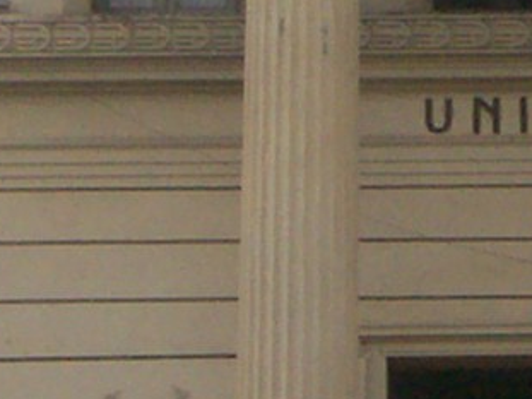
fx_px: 4102
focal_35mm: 267
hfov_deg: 7.3
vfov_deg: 5.6
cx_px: 850
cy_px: 53
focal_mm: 5.9
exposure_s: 1/462
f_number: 4.5
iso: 100
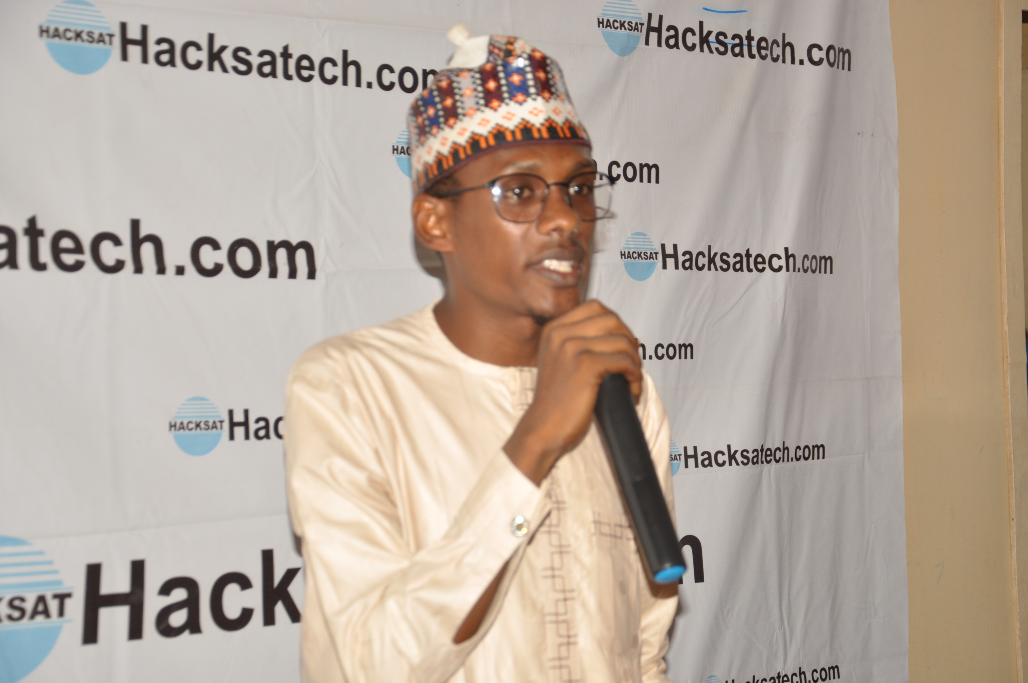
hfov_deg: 26.0
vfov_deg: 17.4
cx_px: 514
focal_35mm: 78
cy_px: 342
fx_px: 2225
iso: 200
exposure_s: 1/60
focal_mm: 52
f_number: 5
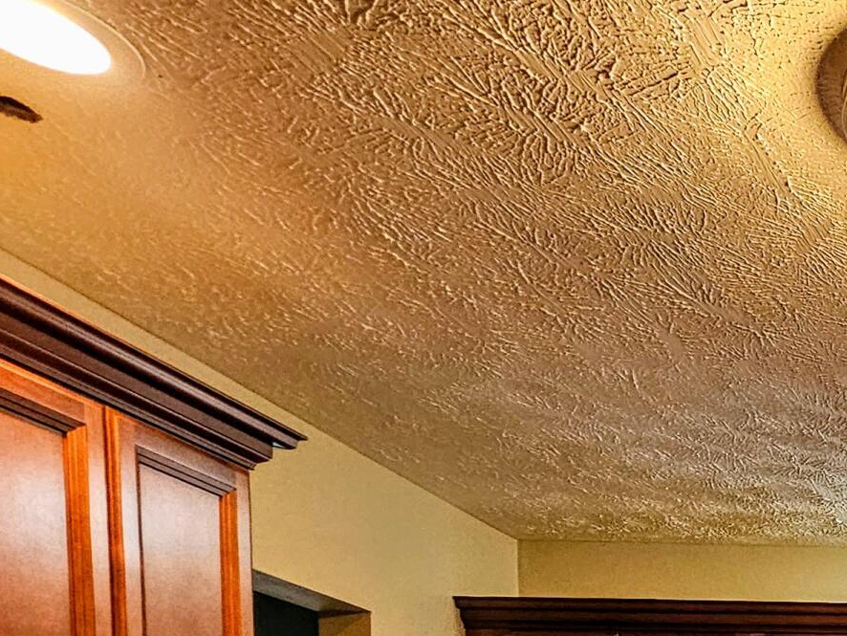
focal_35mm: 44
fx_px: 1077
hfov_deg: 30.0
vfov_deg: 25.8
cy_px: 915
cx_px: 1196
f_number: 2.2
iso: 200
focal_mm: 2.2
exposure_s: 1/60
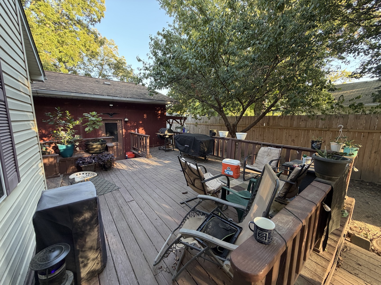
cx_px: 190
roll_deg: -0.6
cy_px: 142
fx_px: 154
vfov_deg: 85.7
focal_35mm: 14
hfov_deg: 102.1
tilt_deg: -8.4
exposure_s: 1/121
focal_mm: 2.22
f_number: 2.2
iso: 200
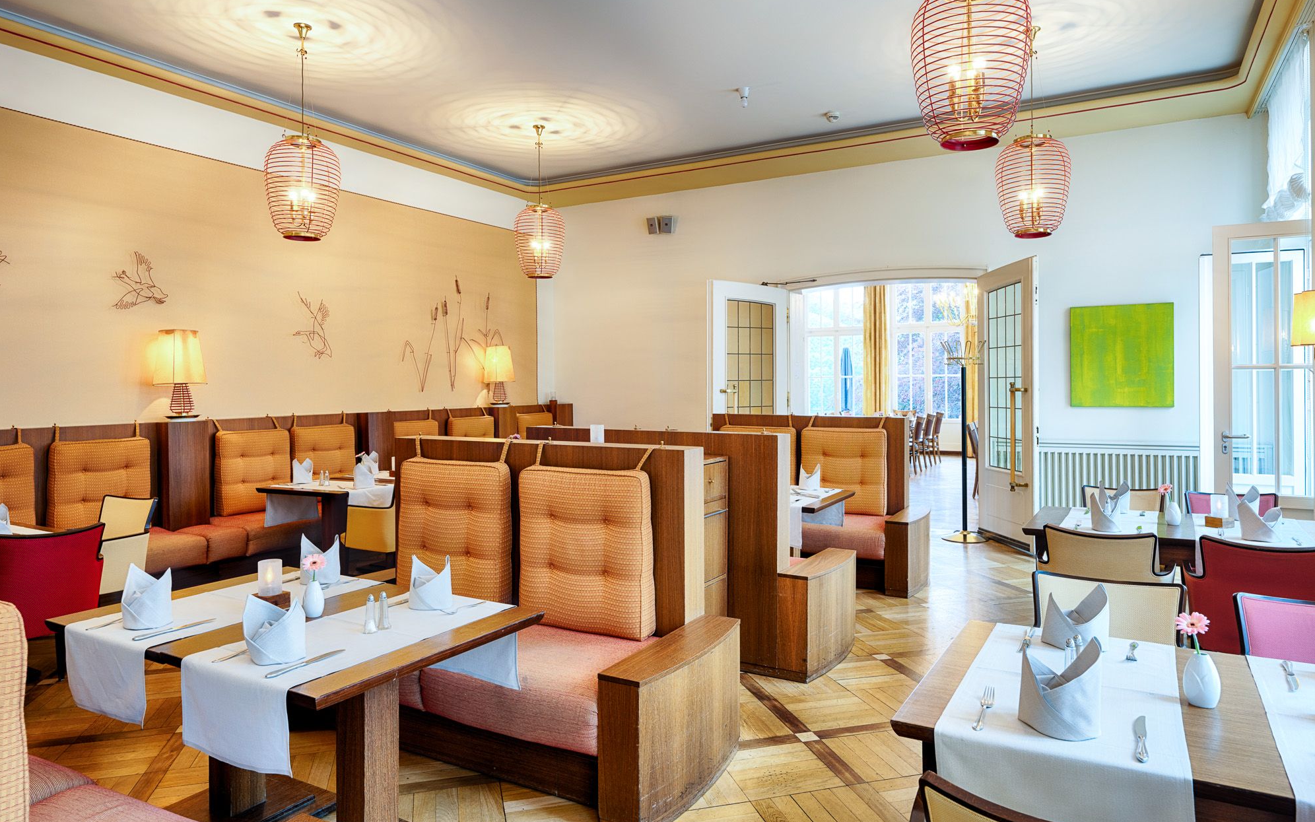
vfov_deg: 53.9
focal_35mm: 23
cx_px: 663
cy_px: 379
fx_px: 807
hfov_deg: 78.3
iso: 100
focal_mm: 21.5
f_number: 8
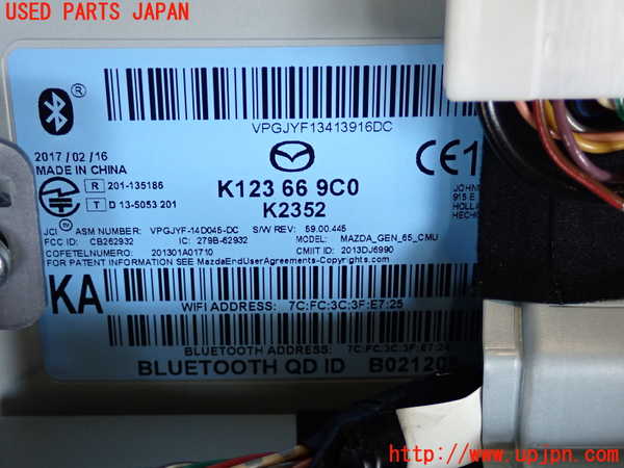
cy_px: 234
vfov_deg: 23.7
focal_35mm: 62
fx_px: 1118
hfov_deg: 31.2
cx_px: 312
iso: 400
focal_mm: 11.09
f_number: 3.6
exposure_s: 1/100
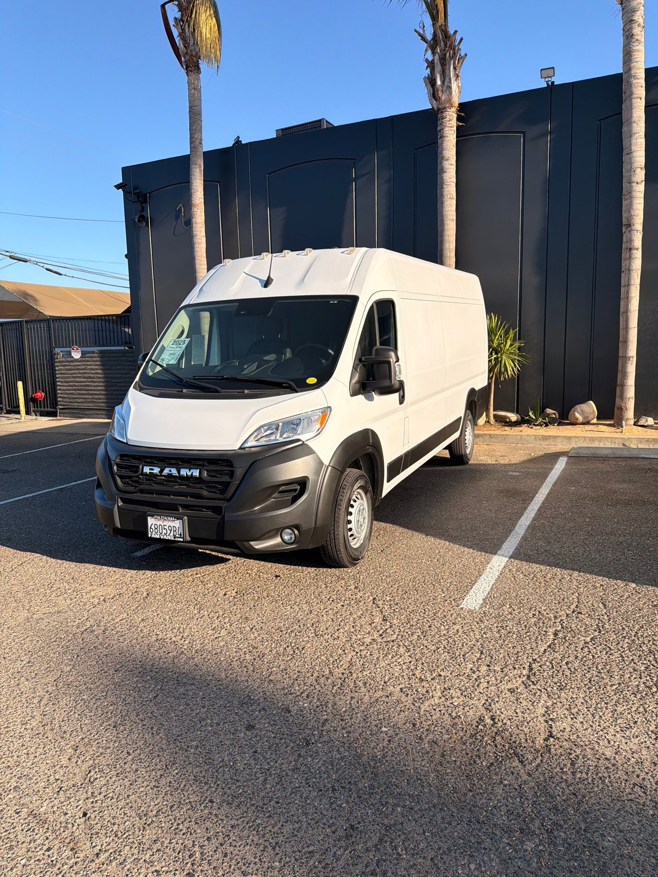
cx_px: 329
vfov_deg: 71.6
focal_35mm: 24
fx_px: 608
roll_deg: +1.2
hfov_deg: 56.8
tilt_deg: -5.9
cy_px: 438
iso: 80
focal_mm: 6.76
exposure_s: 1/3584
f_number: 1.78
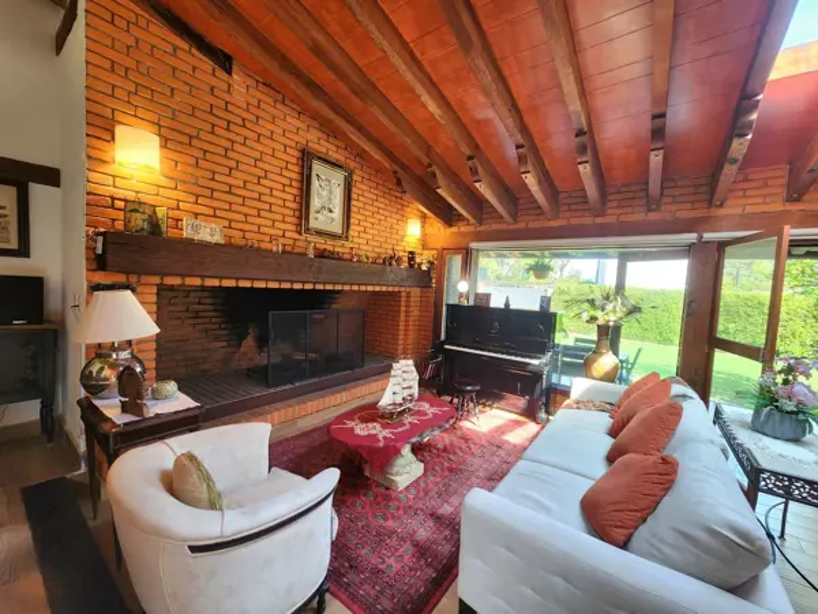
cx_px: 409
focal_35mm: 13
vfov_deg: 89.9
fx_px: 307
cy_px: 307
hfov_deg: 106.2
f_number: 2.2
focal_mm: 2.2
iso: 160
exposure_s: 1/60.2
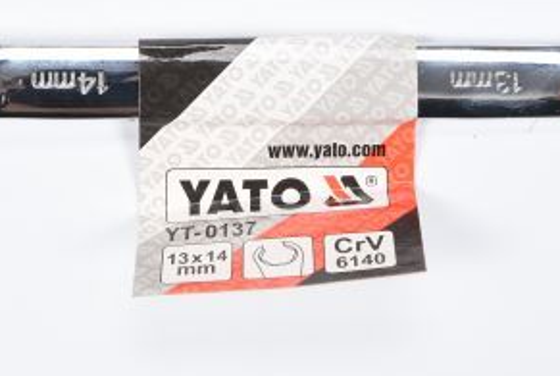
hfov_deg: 14.5
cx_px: 245
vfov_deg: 9.8
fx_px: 2197
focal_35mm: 141
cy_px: 108
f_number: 14
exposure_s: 1/125
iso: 250
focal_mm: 50
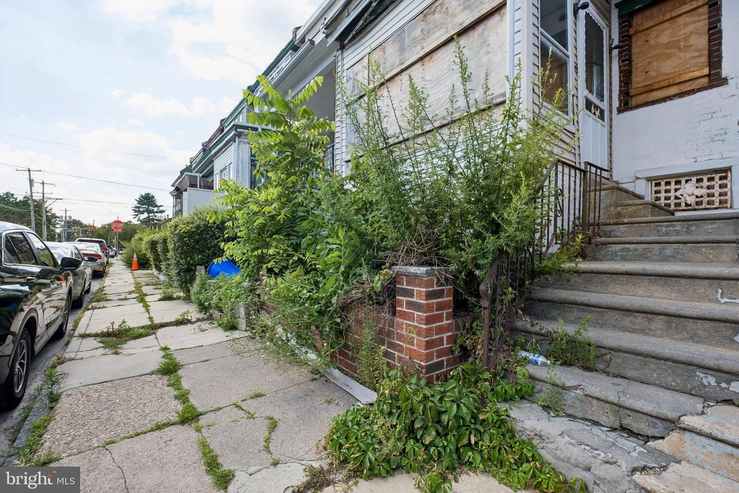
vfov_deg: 77.3
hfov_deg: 100.4
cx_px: 370
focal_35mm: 15
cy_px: 246
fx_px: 308
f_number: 8
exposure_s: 1/105
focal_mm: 10
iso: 250
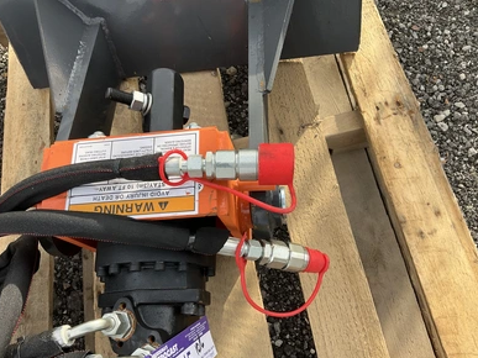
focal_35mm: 30
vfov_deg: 46.8
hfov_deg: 60.0
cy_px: 180
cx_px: 241
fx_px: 414
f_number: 1.8
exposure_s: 1/325
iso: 25
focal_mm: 3
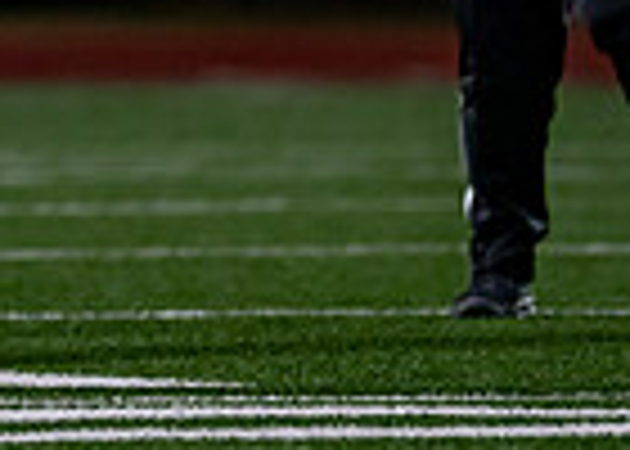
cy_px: -454
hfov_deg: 2.0
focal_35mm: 999
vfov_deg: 1.4
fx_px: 17875
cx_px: -505
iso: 3200
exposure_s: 1/1250
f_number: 2.8
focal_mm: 200
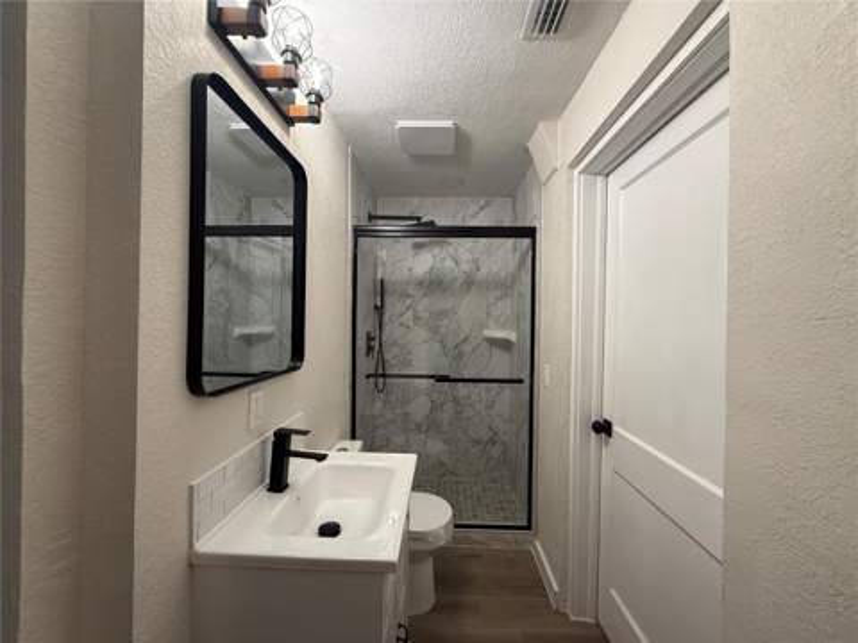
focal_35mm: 14
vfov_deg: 85.7
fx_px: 347
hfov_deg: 102.1
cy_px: 322
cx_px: 429
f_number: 2.2
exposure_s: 1/60
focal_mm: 2.22
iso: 200
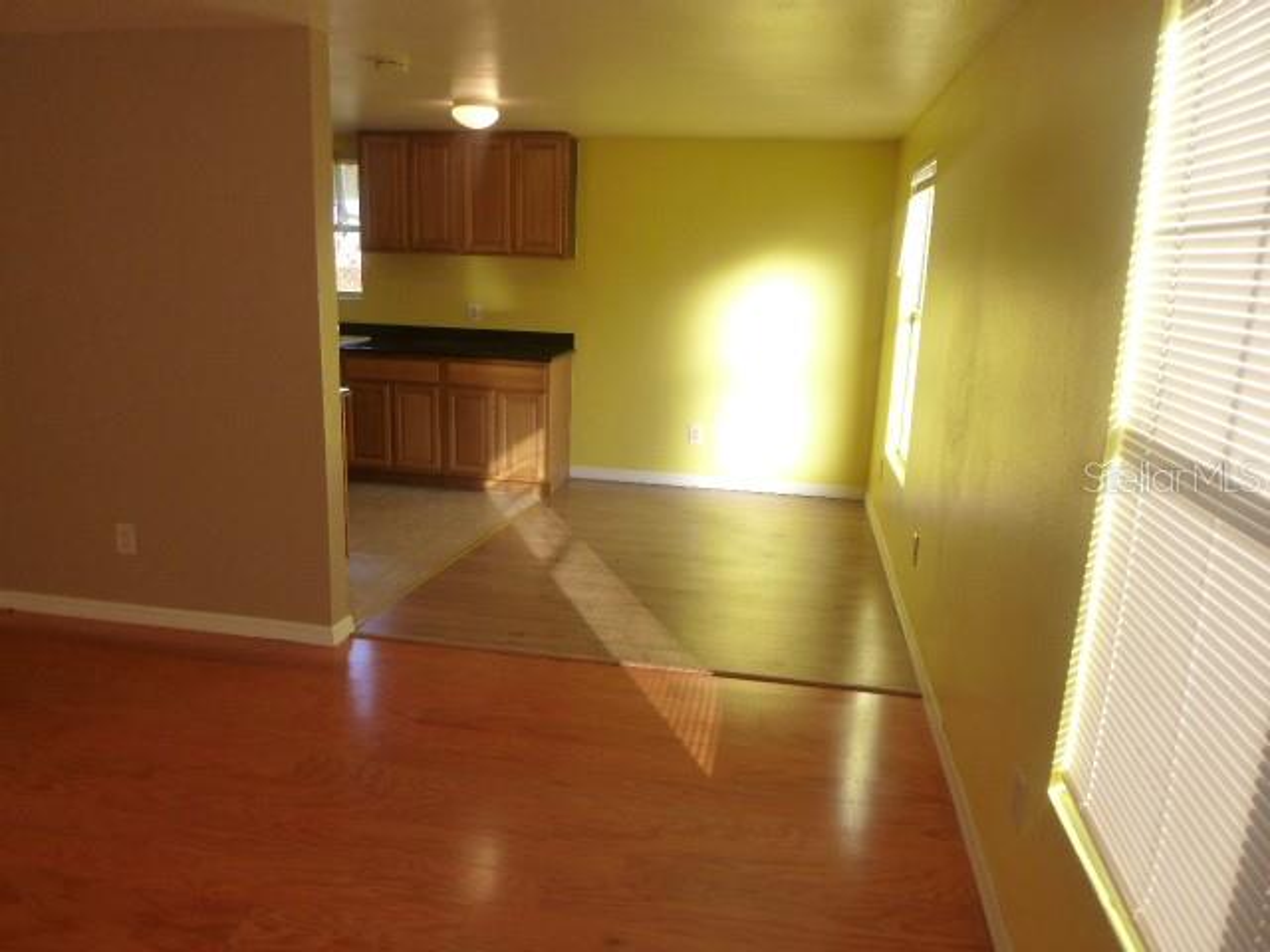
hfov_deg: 69.4
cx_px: 635
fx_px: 917
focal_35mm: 25
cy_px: 476
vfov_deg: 54.9
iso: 160
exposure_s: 1/60
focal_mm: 4.5
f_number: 3.9
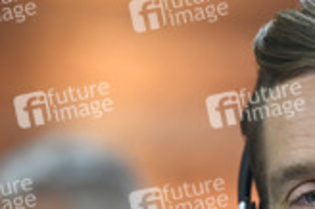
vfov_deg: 3.5
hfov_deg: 5.3
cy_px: 249
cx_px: 397
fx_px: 3374
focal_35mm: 386
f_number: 2.8
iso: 1250
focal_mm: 140
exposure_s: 1/640
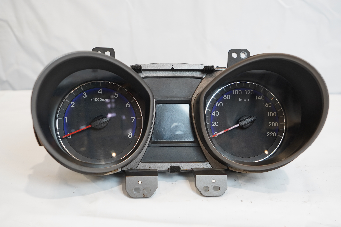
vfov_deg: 29.2
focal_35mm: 46
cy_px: 114
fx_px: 436
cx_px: 170
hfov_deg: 42.7
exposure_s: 1/60
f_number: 4
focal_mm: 31
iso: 400
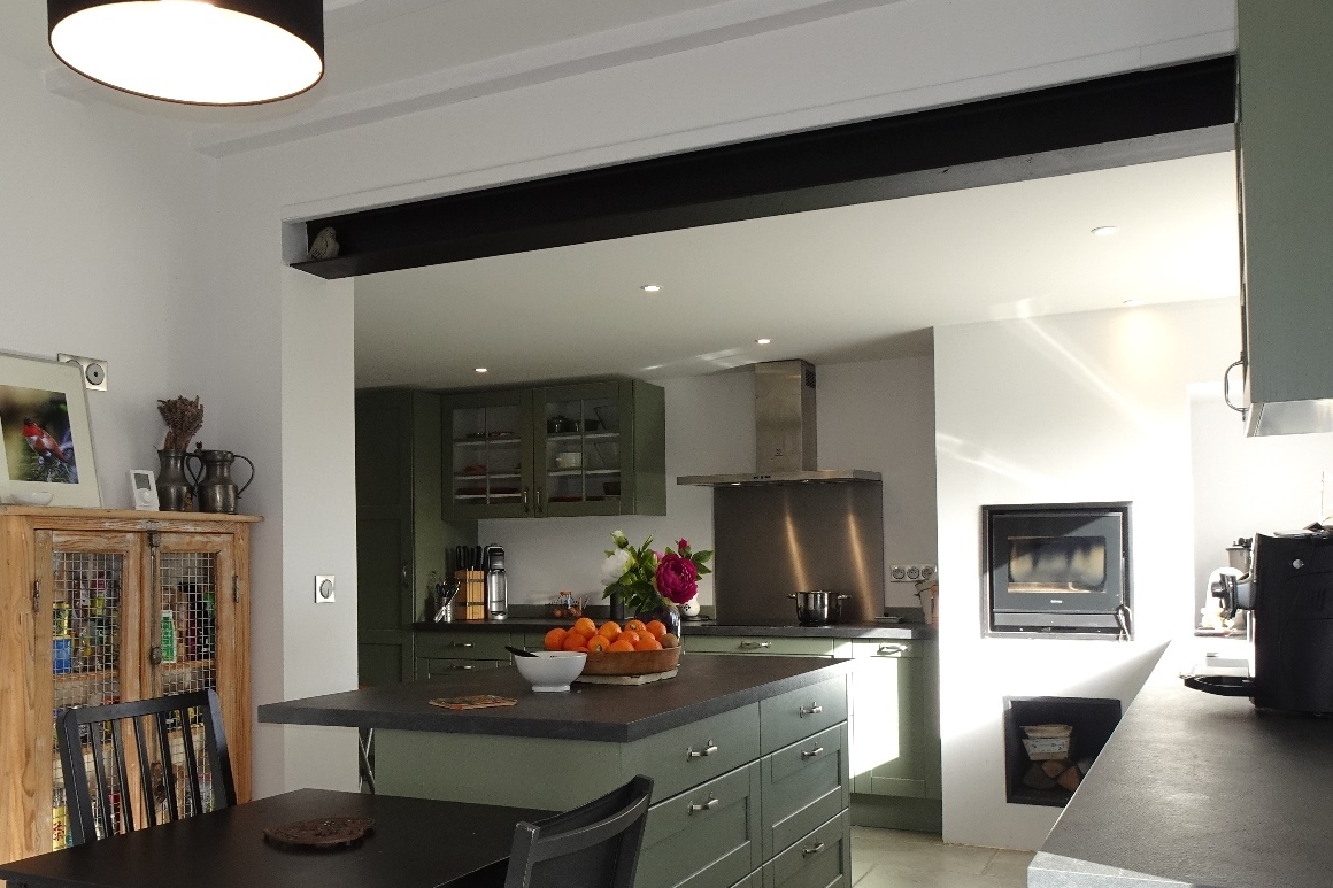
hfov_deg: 60.2
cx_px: 611
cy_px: 534
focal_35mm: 31
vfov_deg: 42.1
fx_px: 1148
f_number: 3.5
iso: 80
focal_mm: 4.25
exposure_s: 1/60
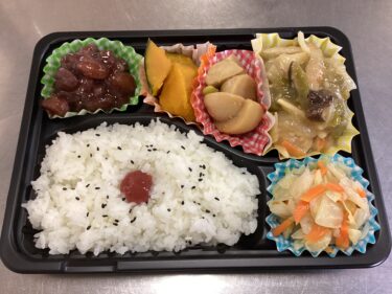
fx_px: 351
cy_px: 147
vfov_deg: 45.4
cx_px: 196
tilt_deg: -69.3
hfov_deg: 58.4
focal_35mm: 31
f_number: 2.4
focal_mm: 3.3
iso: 250
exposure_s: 1/40
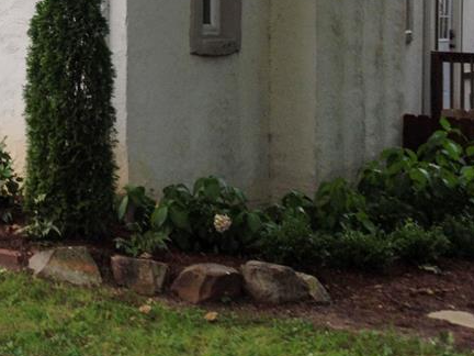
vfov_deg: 17.3
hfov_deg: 22.7
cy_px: -15
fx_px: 1137
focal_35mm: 83
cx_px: 14
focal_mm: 4.28
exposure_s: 1/60
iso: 64
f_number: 2.4
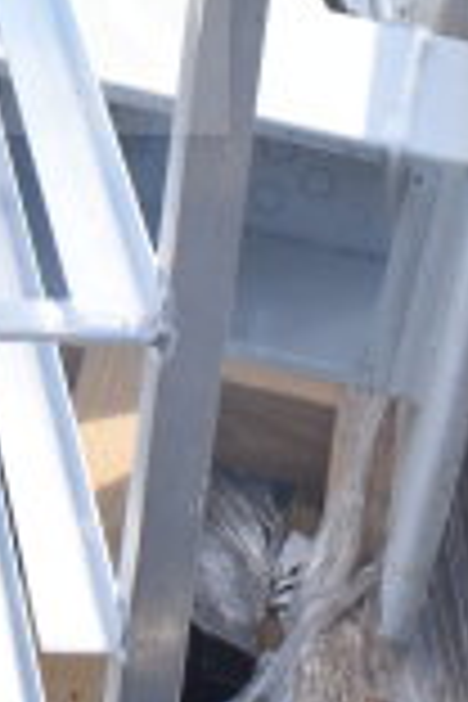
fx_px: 3081
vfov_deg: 12.6
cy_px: -223
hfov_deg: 8.5
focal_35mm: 158
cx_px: -279
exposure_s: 1/160
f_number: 6.3
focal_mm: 18
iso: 200
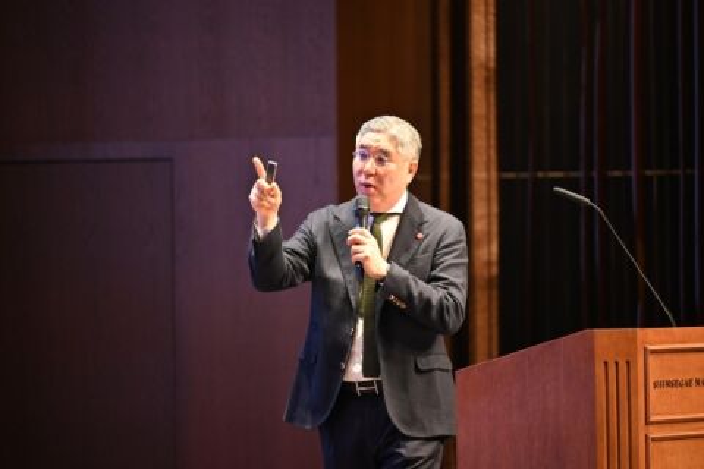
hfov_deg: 10.3
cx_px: 352
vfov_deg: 6.9
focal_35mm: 200
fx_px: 3911
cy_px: 234
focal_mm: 200
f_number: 2.8
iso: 4000
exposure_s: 1/160
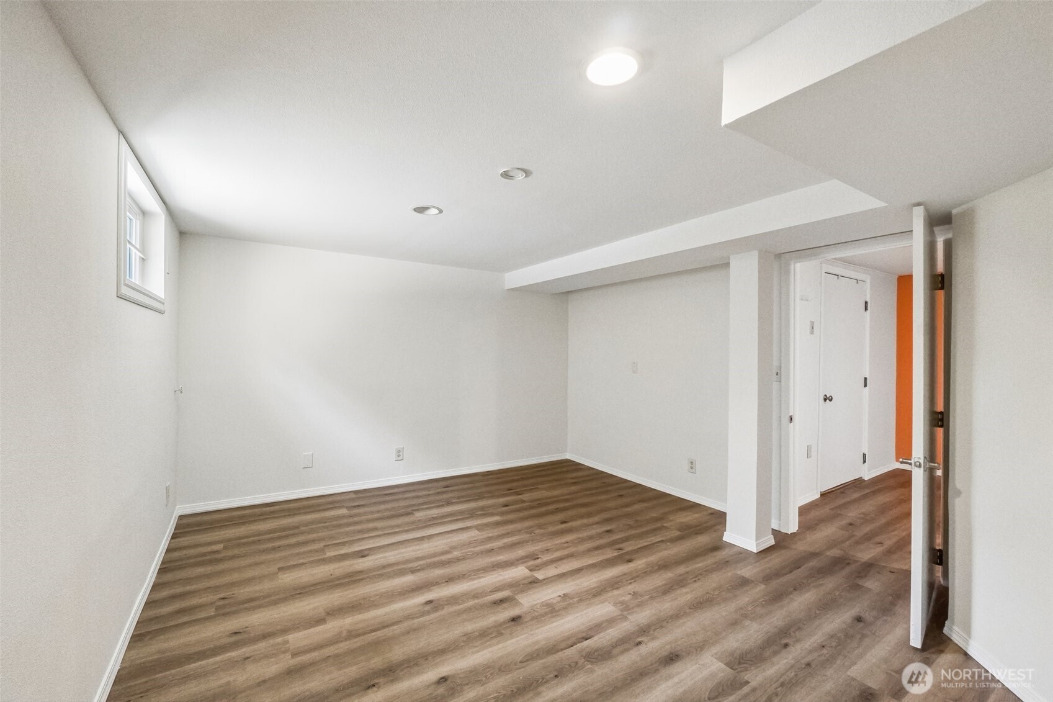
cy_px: 351
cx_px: 526
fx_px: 439
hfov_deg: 100.4
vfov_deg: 77.3
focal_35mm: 15
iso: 4000
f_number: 9
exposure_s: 1/30
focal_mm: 10
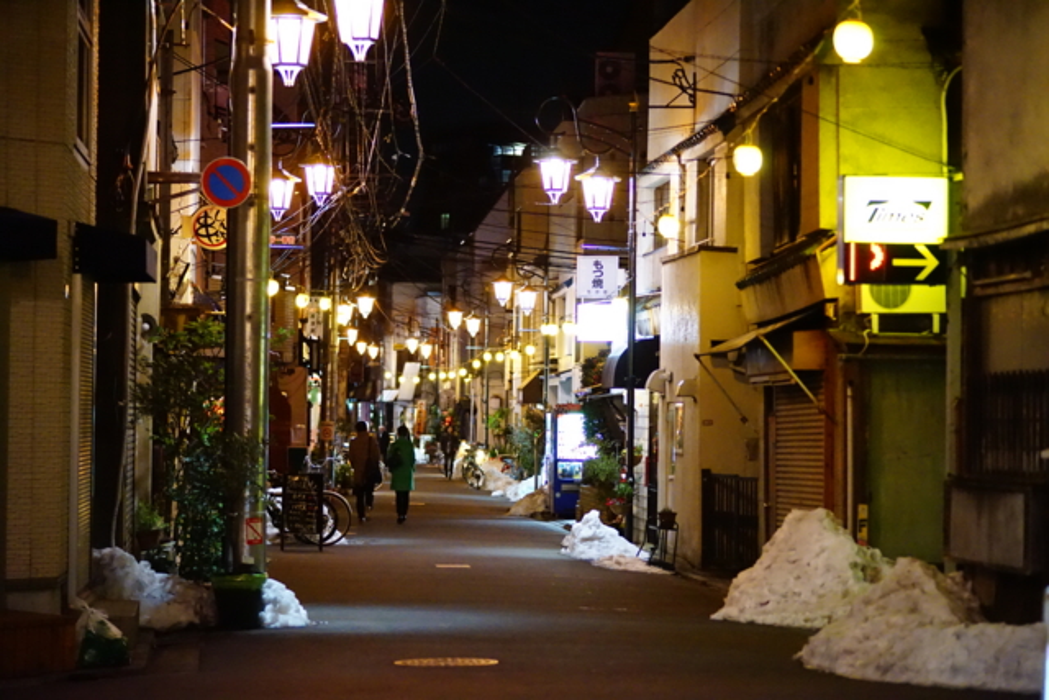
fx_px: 2914
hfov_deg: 20.4
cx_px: 524
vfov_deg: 13.7
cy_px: 350
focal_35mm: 100
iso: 10000
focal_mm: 100
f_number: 2.8
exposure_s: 1/125
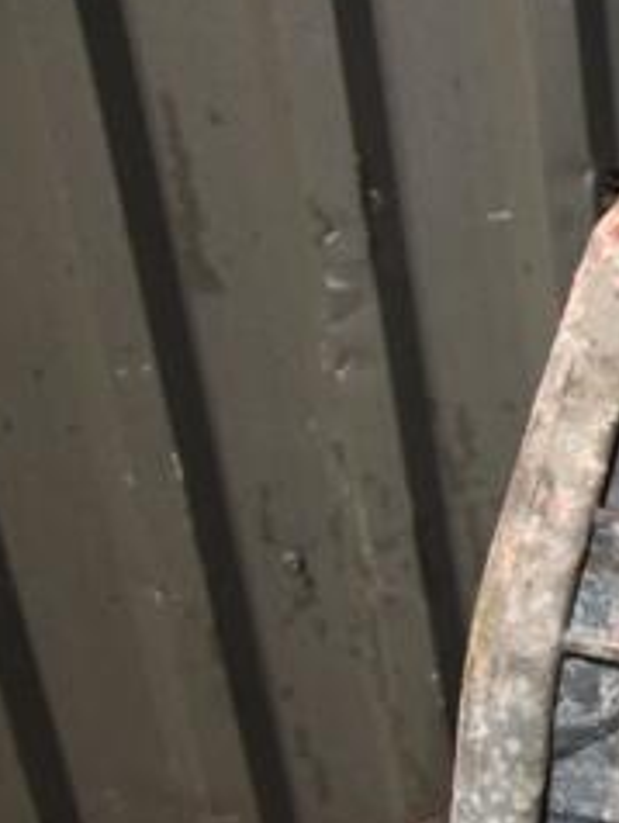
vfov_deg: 25.2
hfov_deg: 17.0
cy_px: 647
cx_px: 999
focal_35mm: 76
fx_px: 1814
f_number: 4
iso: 800
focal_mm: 21
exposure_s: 1/50
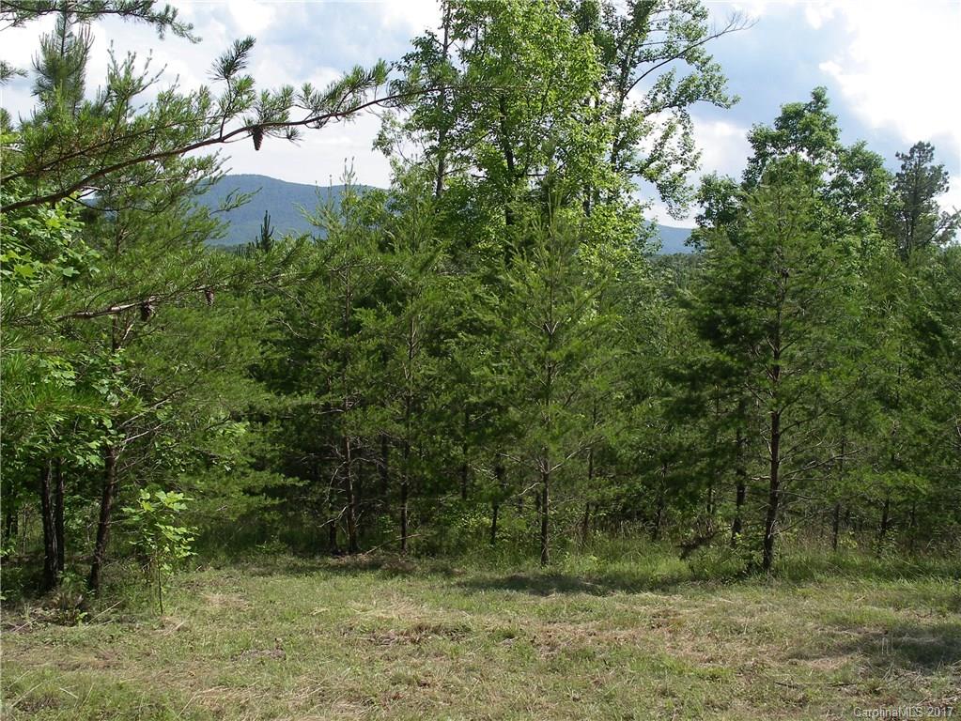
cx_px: 480
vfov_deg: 38.7
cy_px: 360
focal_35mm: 37
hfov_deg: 50.1
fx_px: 1028
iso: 80
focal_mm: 7.8
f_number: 5.6
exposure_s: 1/200
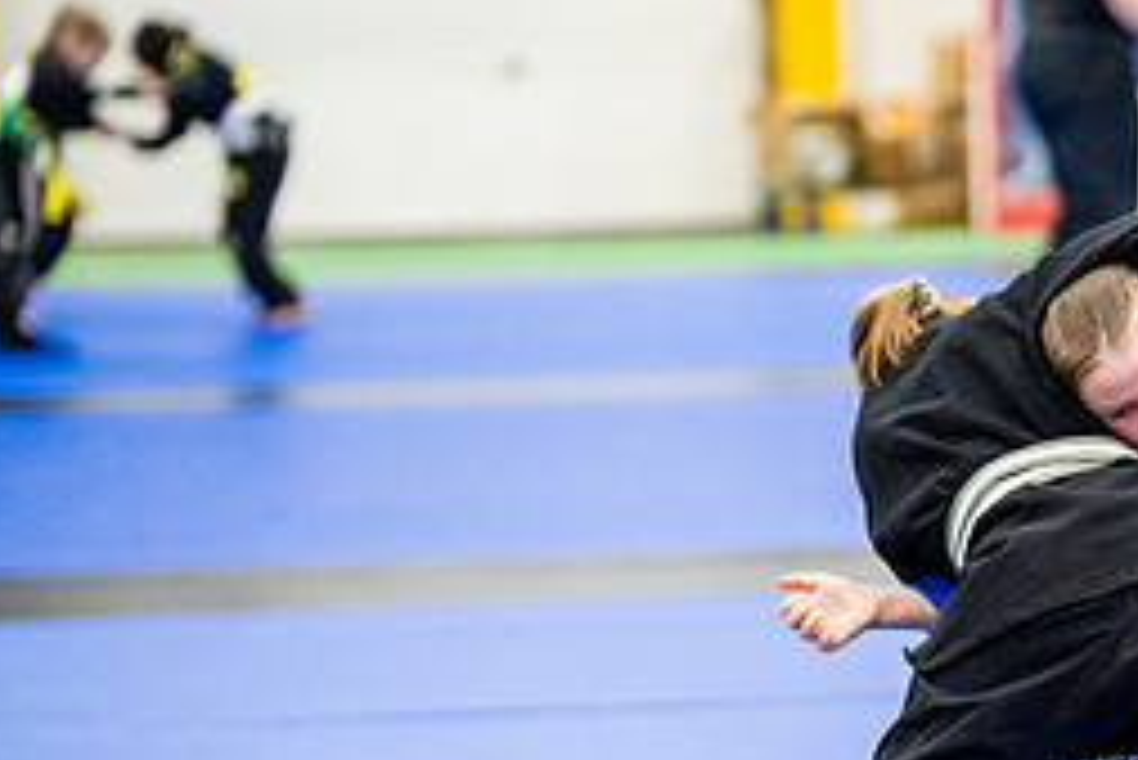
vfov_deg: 3.9
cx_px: 1268
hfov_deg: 5.8
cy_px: 573
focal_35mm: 351
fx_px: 11101
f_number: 2.8
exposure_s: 1/640
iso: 4000
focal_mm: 153
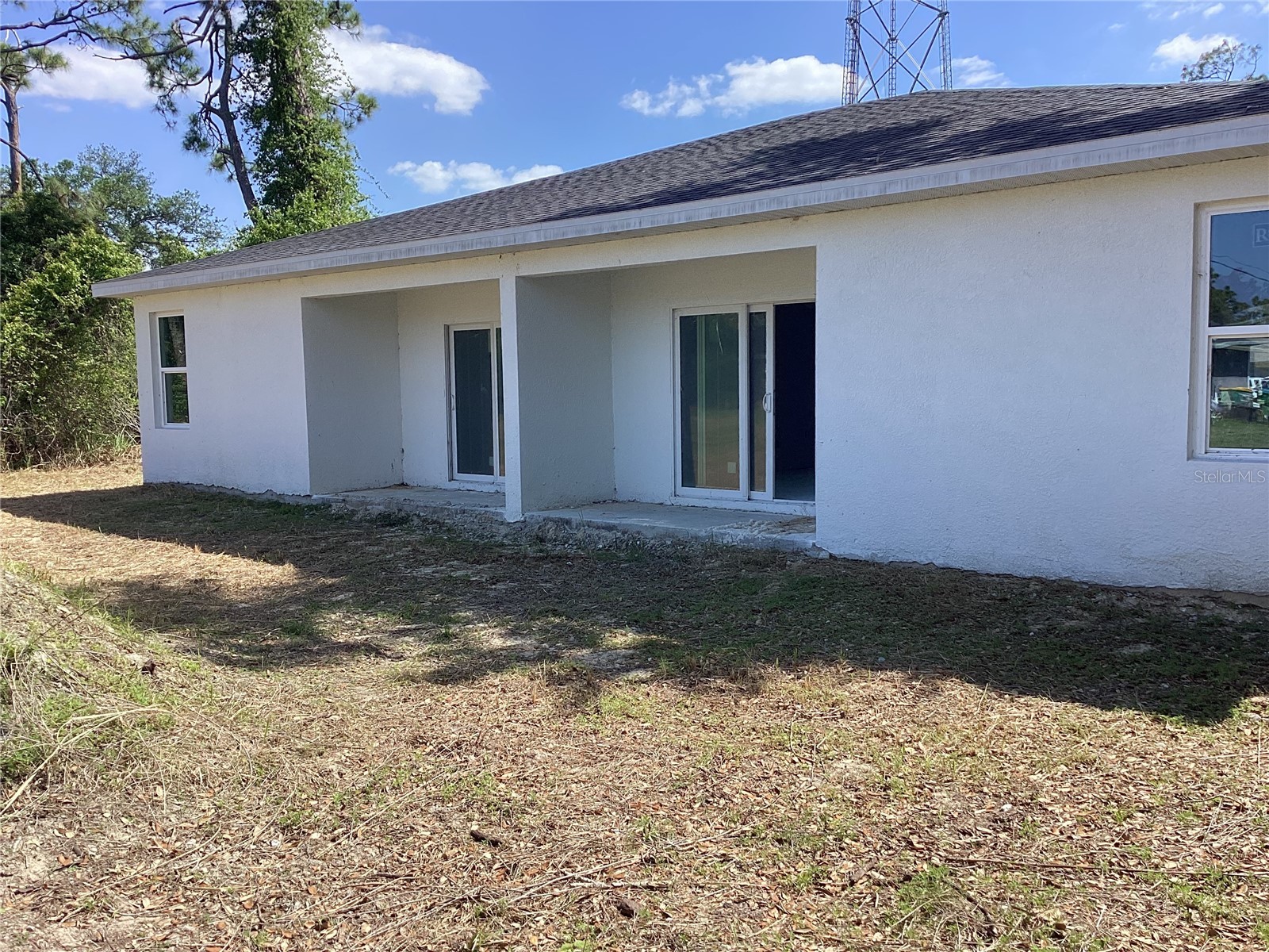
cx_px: 634
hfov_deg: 58.4
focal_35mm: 31
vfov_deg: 45.4
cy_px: 476
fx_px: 1136
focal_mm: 3.3
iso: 25
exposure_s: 1/652
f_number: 2.4
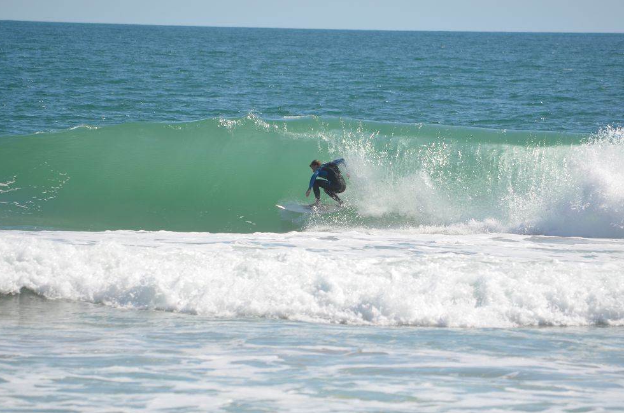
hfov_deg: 4.4
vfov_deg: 2.9
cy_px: 213
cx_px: 318
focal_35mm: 470
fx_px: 8129
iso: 200
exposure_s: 1/1000
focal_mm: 300
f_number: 8
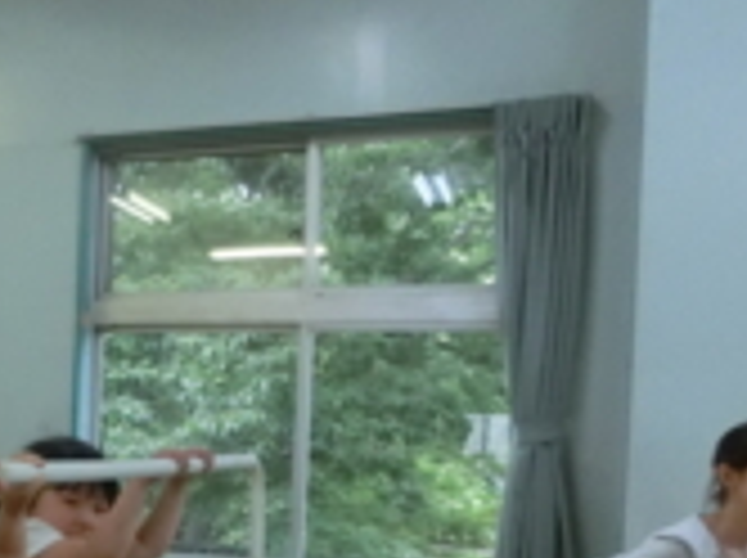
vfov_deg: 24.5
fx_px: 1250
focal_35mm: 58
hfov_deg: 29.9
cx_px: -72
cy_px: 490
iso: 800
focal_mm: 4.24
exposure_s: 1/250
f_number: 3
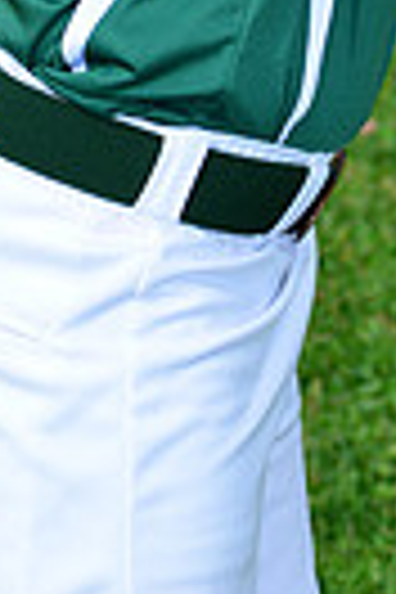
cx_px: 232
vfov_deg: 4.6
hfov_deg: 3.1
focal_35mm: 440
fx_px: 7259
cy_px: -522
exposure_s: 1/200
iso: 200
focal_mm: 100
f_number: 10
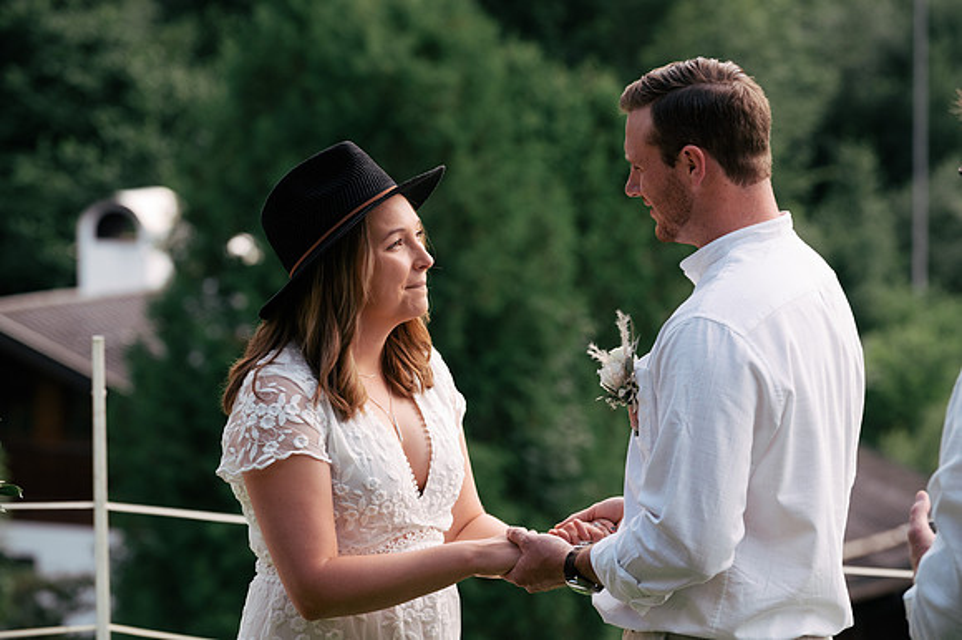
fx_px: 5074
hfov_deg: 10.8
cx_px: 481
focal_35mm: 190
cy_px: 320
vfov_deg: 7.2
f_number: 8
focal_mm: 190
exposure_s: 1/250
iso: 500
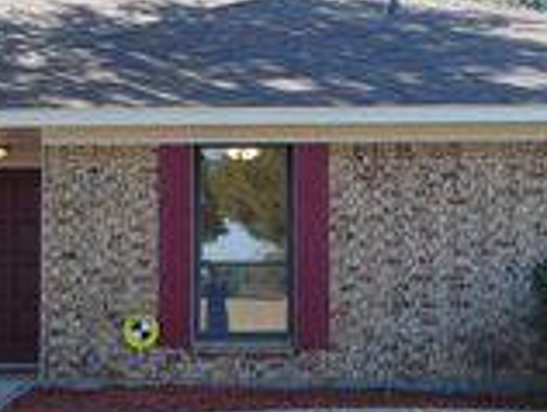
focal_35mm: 79
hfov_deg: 24.6
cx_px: 180
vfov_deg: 18.7
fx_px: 1250
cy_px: 248
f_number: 3
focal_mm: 4.5
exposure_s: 1/250
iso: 80
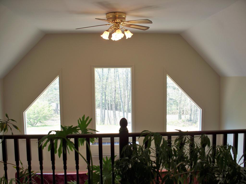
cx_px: 123
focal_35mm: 35
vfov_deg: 40.7
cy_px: 92
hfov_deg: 52.6
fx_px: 249
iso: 80
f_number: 2.8
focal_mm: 7.54
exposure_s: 1/80
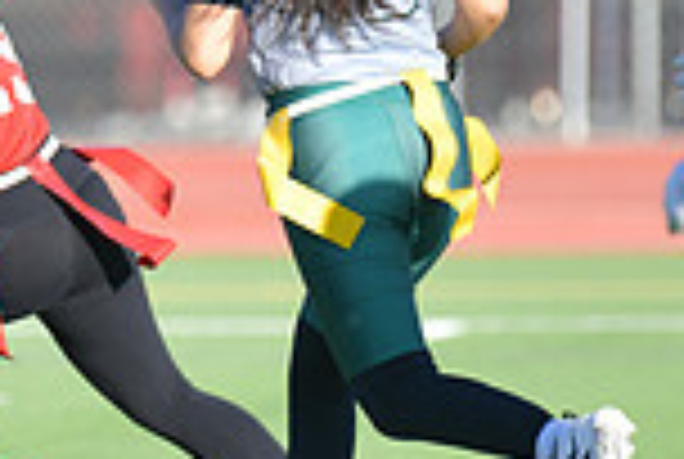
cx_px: 130
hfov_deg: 2.0
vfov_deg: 1.3
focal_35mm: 1029
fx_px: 19589
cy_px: 128
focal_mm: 270
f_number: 2.8
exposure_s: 1/800
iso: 64
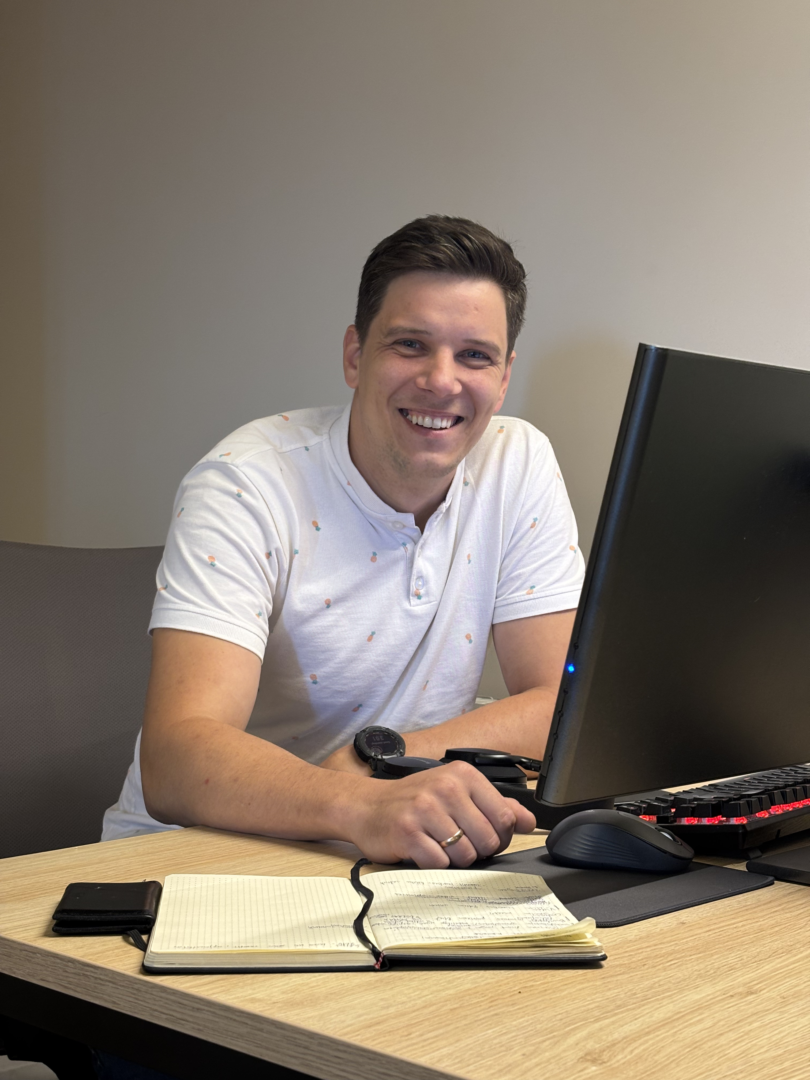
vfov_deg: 36.8
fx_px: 1622
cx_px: 405
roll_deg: -1.5
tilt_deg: -1.8
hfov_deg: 28.0
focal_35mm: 52
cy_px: 540
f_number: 1.6
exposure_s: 1/50
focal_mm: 5.96
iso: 80
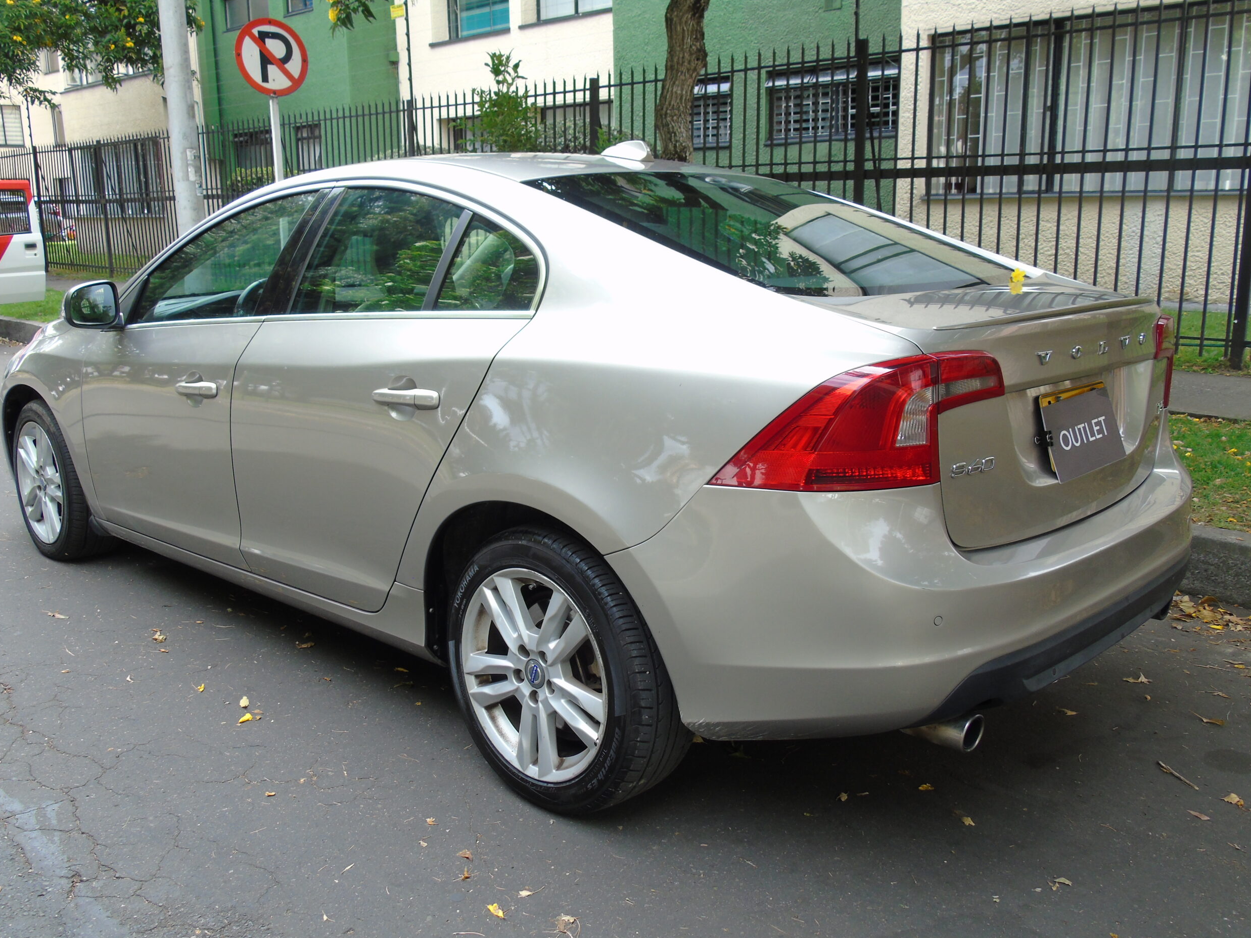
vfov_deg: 46.8
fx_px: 1084
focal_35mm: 30
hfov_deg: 60.0
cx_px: 618
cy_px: 475
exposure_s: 1/80
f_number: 3.6
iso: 80
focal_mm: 5.2
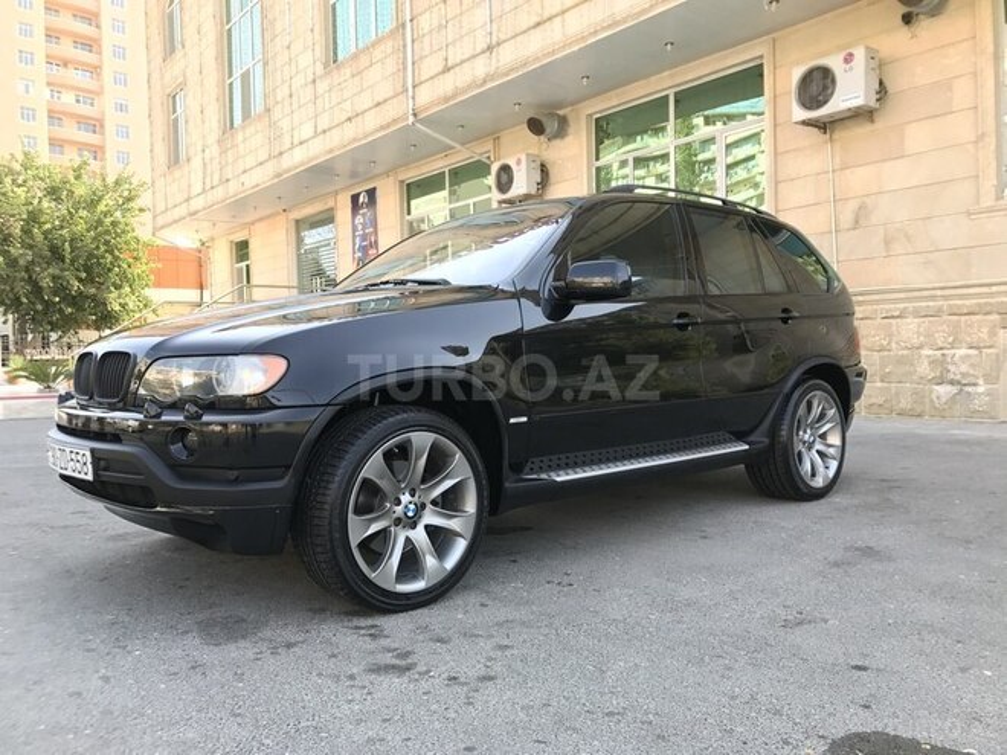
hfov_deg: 63.4
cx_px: 504
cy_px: 378
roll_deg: +0.9
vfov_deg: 49.7
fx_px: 815
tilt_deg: -0.7
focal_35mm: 28
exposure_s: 1/141
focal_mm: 3.99
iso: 20
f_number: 1.8
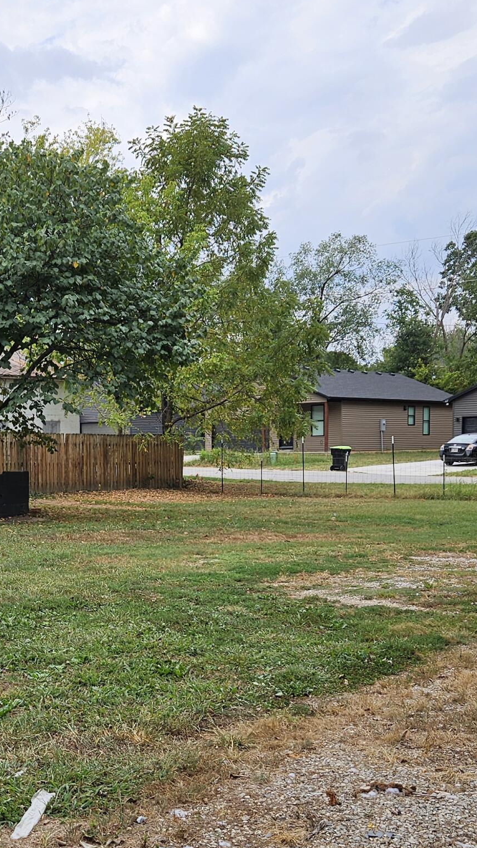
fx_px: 1102
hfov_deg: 24.1
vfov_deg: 41.6
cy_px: 563
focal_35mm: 49
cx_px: 97
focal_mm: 5.4
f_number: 1.8
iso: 25
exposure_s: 1/1205
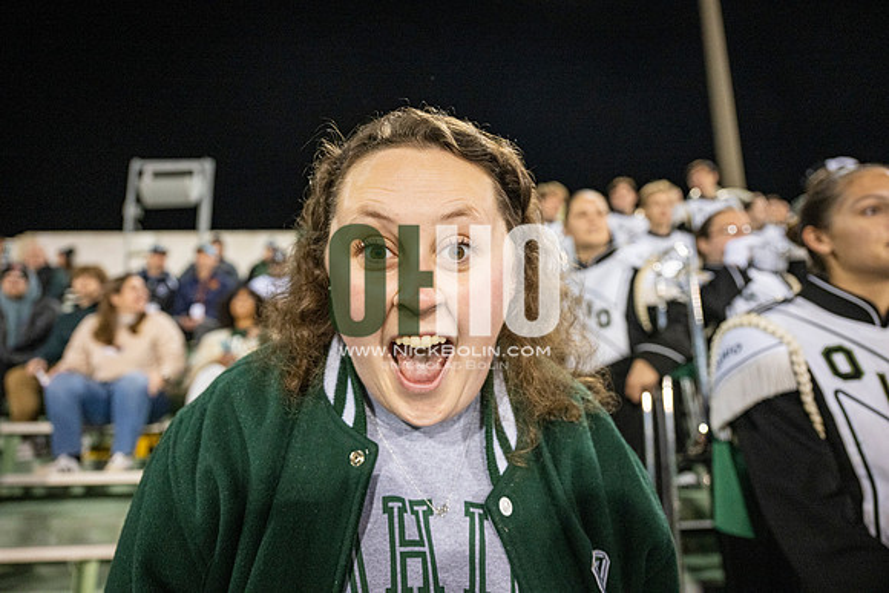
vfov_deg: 53.2
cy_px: 296
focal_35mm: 24
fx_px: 593
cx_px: 444
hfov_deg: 73.7
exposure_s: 1/500
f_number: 3.2
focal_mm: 24
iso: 2000
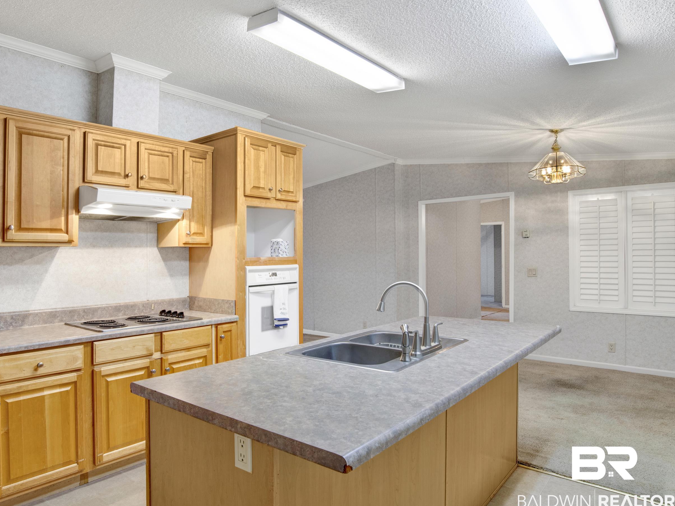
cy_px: 254
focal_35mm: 22
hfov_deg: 75.8
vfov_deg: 61.1
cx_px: 282
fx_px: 429
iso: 200
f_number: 11
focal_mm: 18
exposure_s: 1/1.67
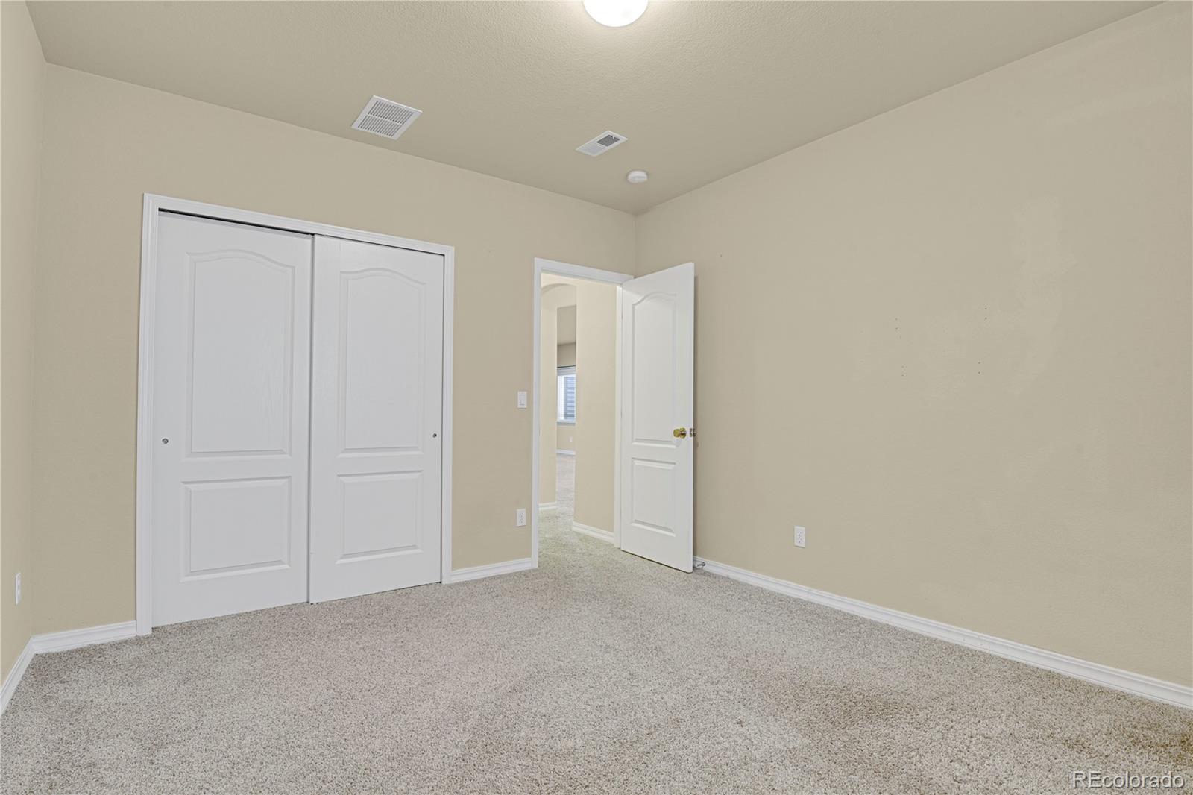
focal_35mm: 17
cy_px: 398
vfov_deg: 70.4
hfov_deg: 93.3
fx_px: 563
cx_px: 596
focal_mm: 17
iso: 250
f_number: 8
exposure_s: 10
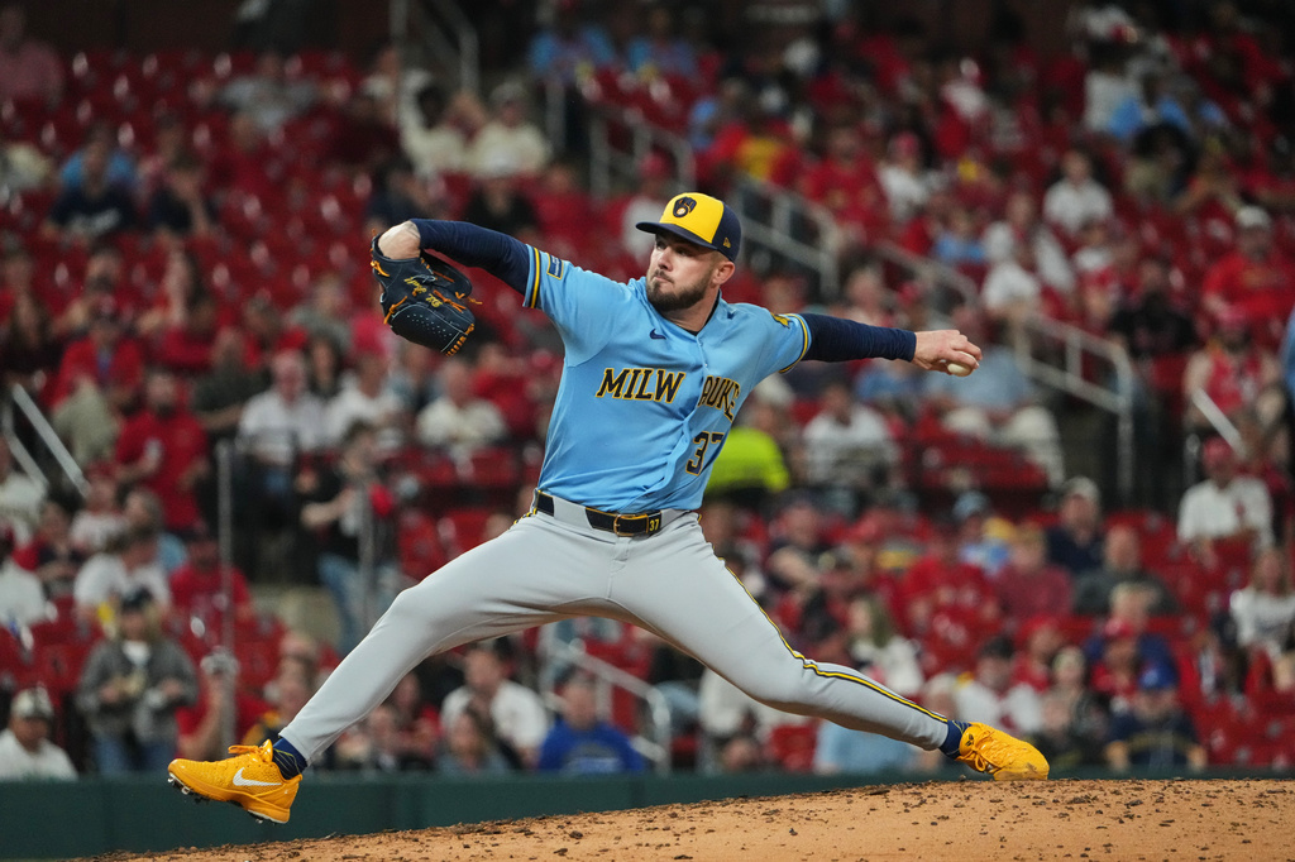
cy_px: 431
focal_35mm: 444
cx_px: 648
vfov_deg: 3.1
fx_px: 15966
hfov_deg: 4.6
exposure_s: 1/1600
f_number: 6.3
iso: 8000
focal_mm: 444
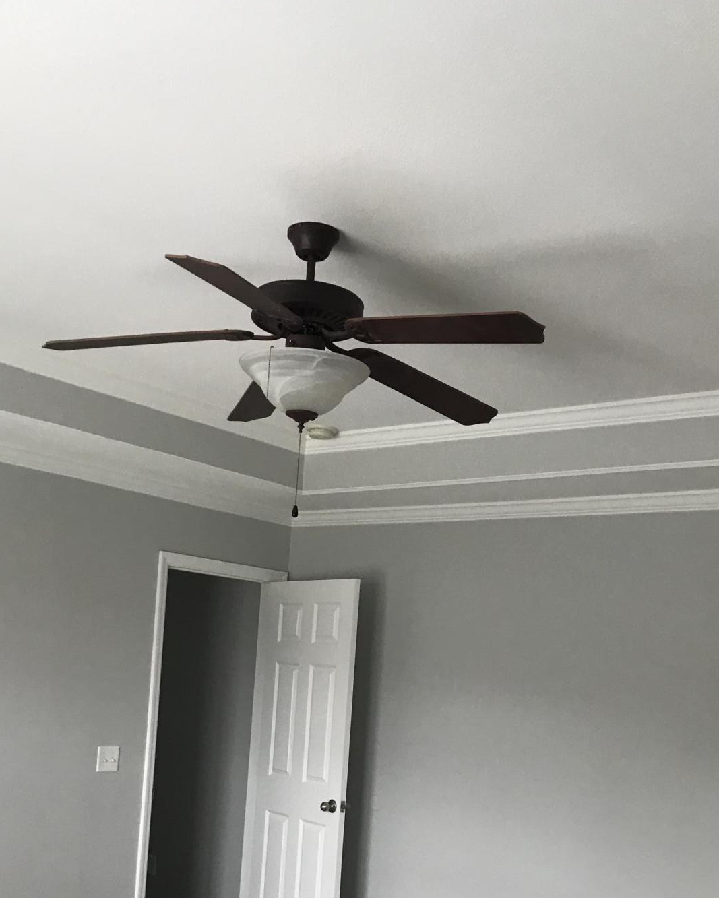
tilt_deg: +3.6
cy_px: 668
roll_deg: -3.7
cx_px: 361
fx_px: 1090
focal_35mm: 41
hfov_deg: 36.5
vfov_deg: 43.4
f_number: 1.8
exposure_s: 1/30
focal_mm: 3.99
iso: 25
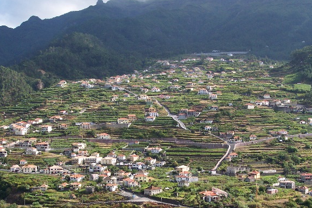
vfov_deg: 24.6
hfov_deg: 36.2
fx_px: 477
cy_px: 123
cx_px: 170
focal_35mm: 55
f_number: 4.8
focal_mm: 8
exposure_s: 1/350
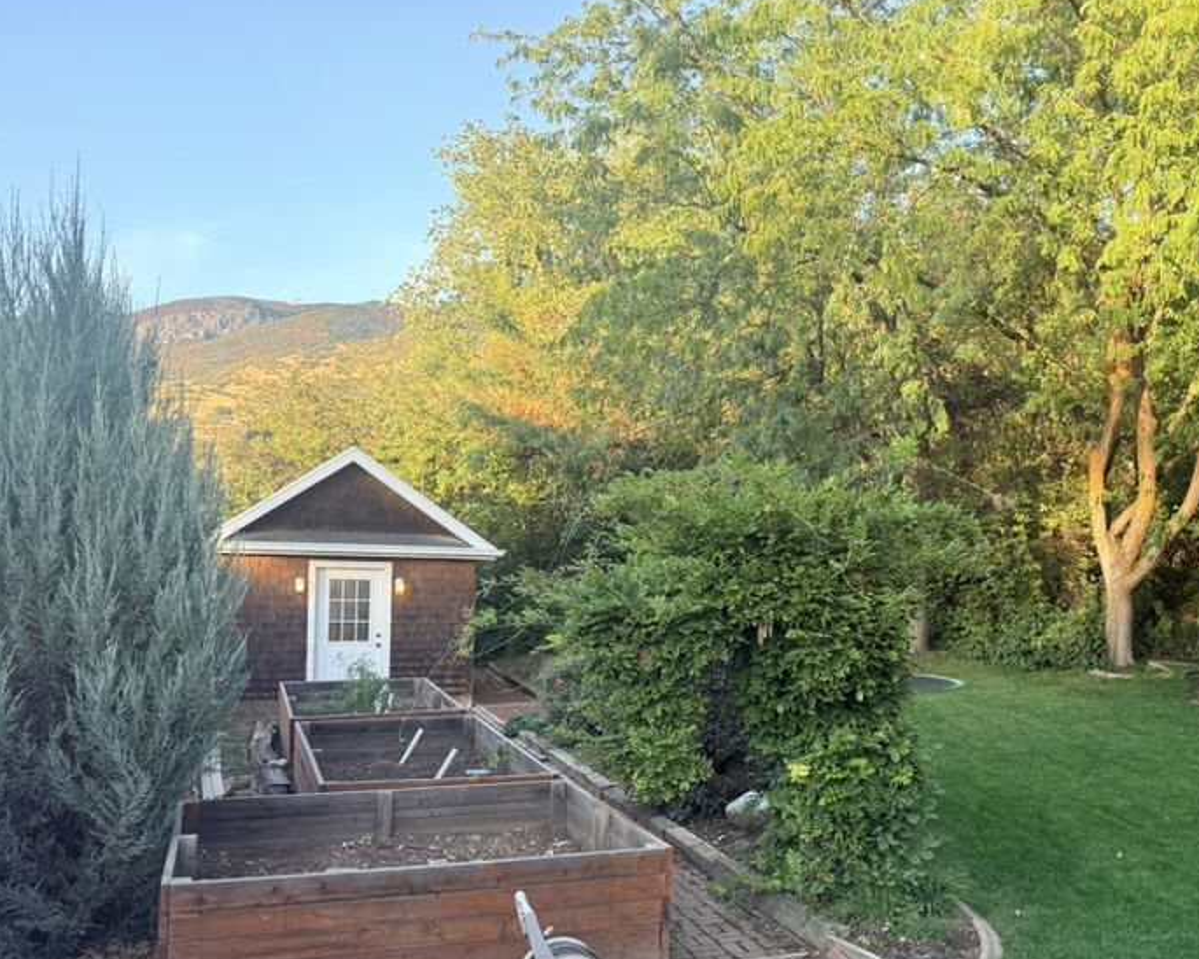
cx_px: 861
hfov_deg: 50.0
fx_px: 1242
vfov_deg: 42.1
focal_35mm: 35
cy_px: 567
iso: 100
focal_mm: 6.76
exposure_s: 1/263
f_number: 1.78
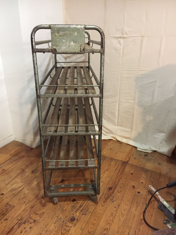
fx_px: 197
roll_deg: -0.7
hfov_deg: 48.2
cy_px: 118
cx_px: 88
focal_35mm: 29
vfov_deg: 61.7
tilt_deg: -21.1
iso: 320
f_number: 2.2
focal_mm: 4.15
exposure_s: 1/17
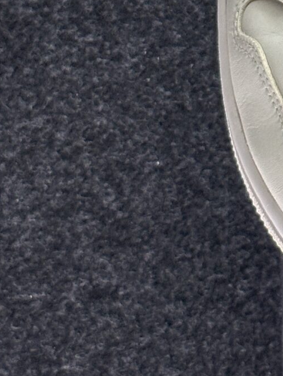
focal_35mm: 183
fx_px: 1993
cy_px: -138
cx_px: 533
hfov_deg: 7.8
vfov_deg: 10.5
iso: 160
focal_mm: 6.86
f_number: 1.78
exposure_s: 1/50
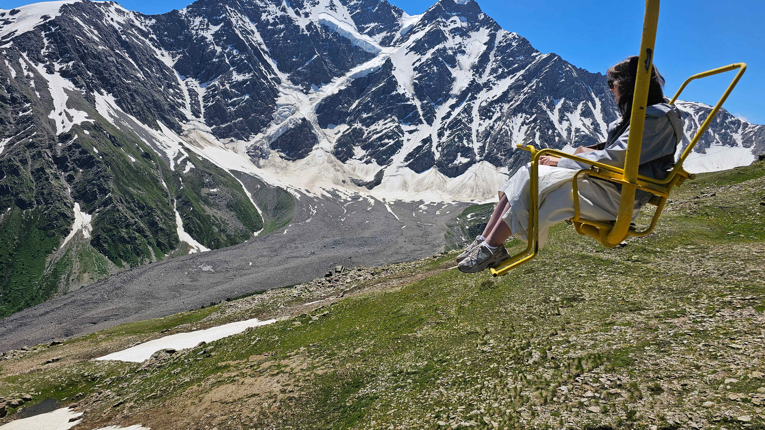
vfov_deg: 44.1
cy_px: 166
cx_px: 371
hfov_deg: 71.9
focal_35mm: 26
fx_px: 527
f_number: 1.7
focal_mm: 6.3
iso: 10
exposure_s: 1/1347
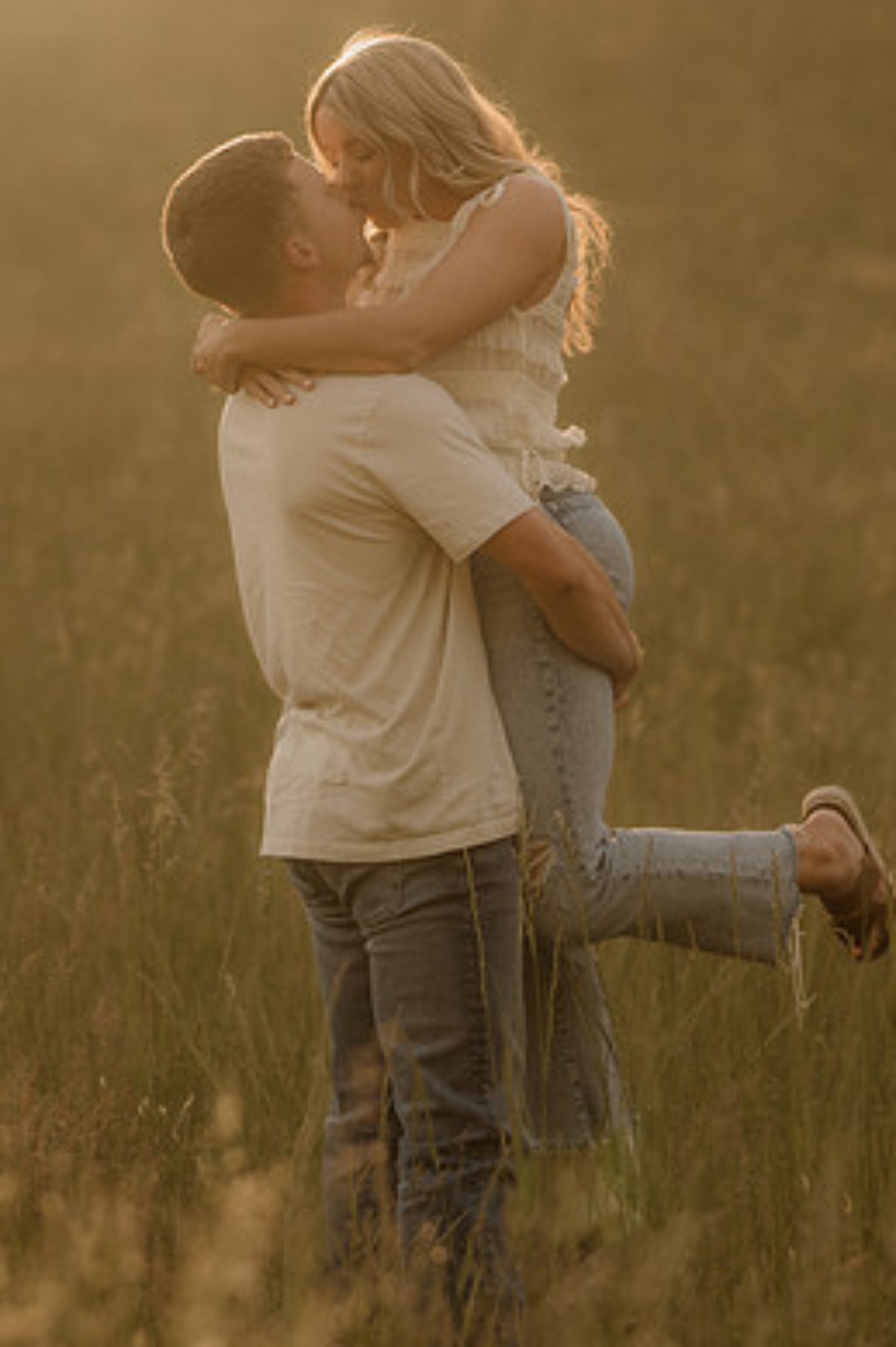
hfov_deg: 9.3
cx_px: 429
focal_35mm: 147
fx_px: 5492
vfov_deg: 14.0
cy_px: 717
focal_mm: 85
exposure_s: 1/1600
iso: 250
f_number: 2
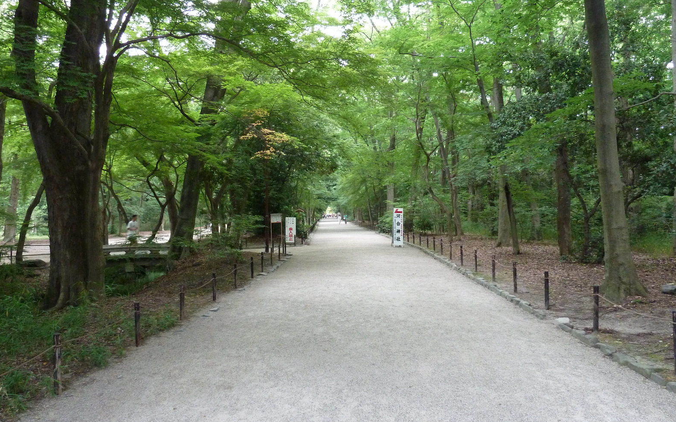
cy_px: 215
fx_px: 497
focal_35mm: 27
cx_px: 335
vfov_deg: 46.0
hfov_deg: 68.4
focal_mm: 4.1
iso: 320
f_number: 3.3
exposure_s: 1/30
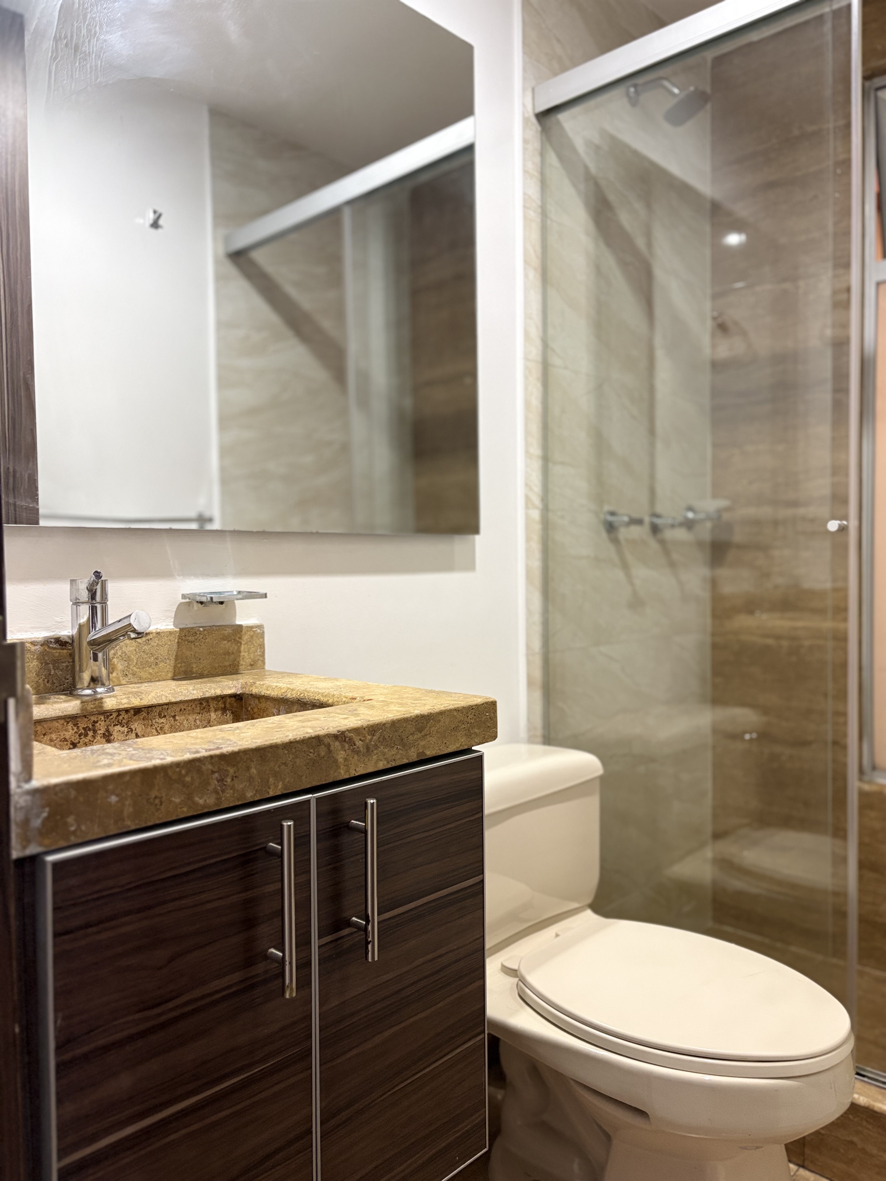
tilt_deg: -0.9
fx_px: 887
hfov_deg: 53.1
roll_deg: +0.6
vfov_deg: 67.3
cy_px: 590
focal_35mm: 26
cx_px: 443
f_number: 1.6
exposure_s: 1/60
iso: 250
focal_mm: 5.96
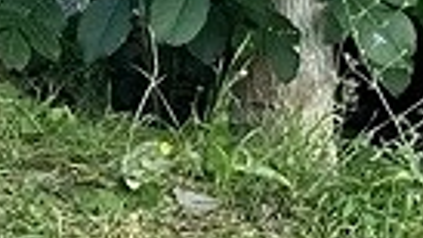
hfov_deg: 8.5
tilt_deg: -8.5
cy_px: -275
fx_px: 2142
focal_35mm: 191
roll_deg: +4.4
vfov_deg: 6.1
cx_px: -1019
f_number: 1.78
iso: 80
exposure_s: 1/1083
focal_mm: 6.86
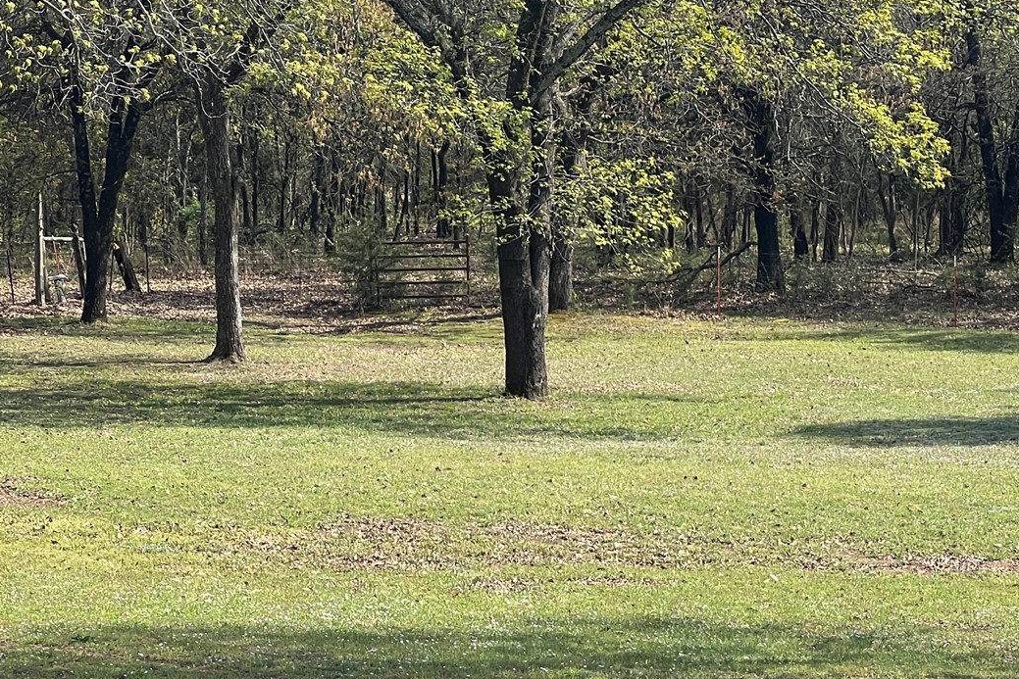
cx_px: 802
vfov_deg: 9.2
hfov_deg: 13.8
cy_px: 567
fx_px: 4190
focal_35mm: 148
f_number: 2.8
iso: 32
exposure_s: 1/304
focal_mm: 9
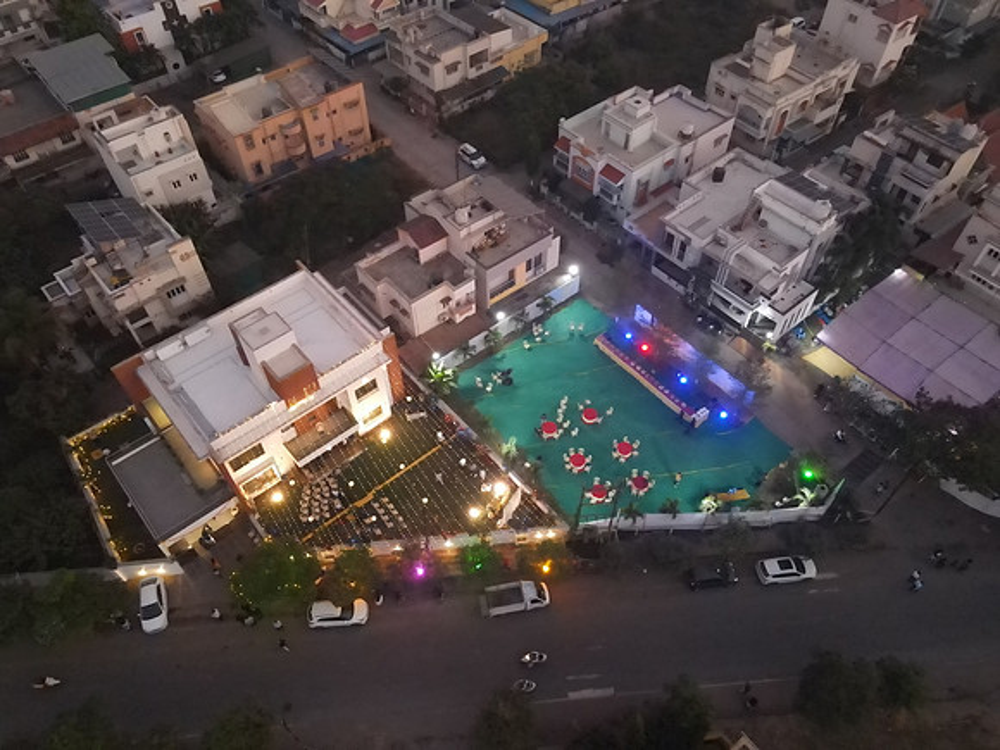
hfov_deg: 71.6
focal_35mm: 24
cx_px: 500
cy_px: 375
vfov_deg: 56.8
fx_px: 693
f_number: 2.8
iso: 3200
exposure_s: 1/100
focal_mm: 4.5
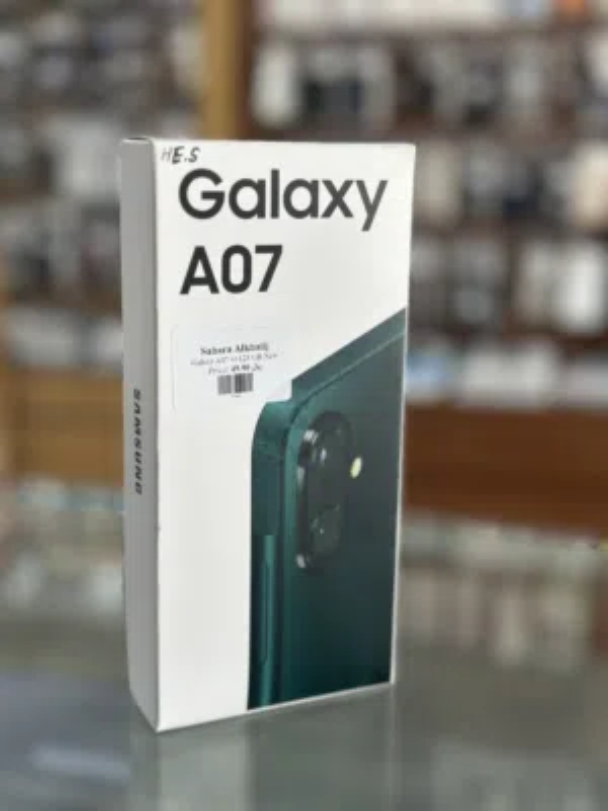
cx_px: 304
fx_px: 1124
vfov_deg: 39.7
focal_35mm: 48
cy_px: 406
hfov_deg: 30.3
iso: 64
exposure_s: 1/132
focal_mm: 6.86
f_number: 1.78
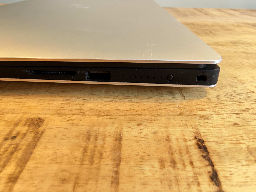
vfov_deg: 54.8
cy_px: 88
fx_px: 185
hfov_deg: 69.4
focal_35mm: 25
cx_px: 131
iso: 125
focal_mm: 1.82
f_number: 2
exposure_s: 1/50
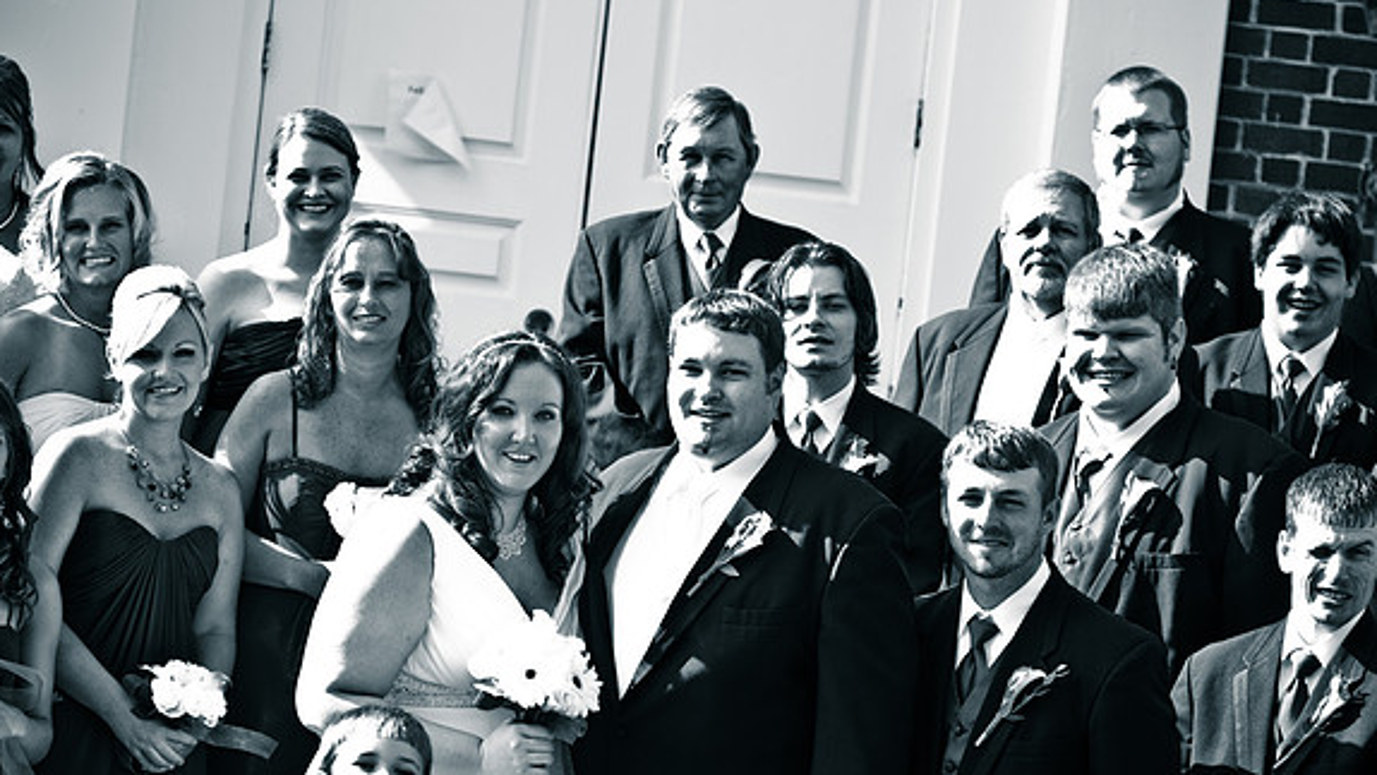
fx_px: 4053
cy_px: 433
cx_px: 691
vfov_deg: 10.9
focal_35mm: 111
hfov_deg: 19.3
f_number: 2.8
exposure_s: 1/250
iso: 200
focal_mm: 70
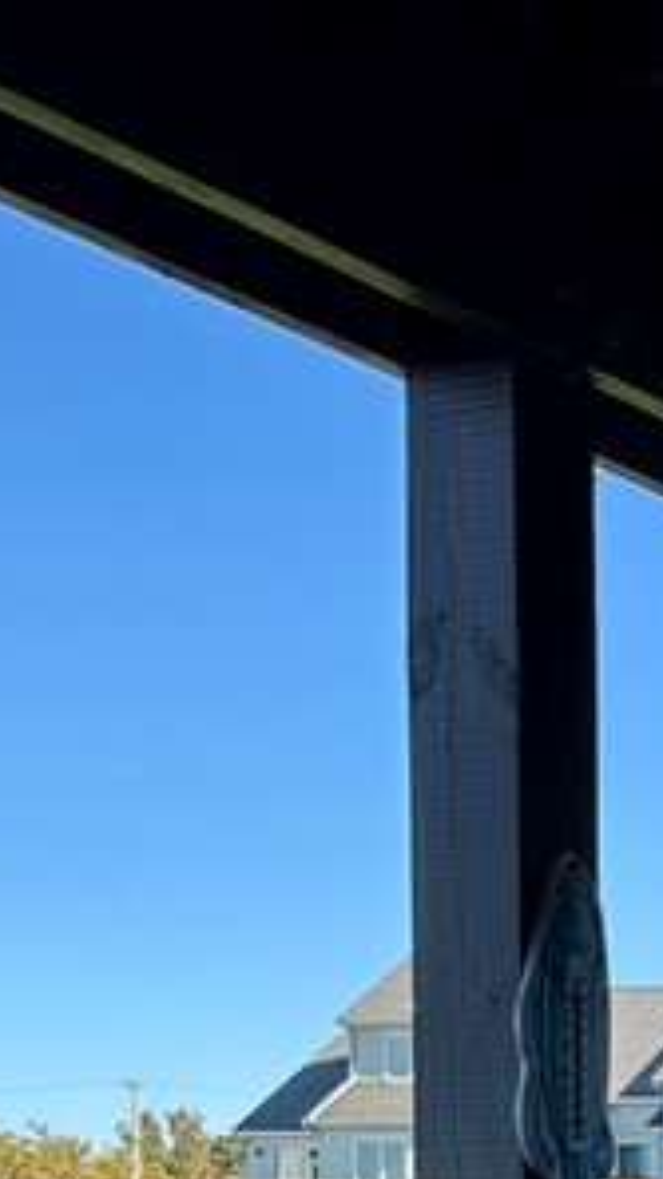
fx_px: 2814
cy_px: 1389
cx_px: 1286
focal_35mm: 90
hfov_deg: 12.1
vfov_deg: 22.0
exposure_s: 1/1495
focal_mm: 6.86
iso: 80
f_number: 1.78
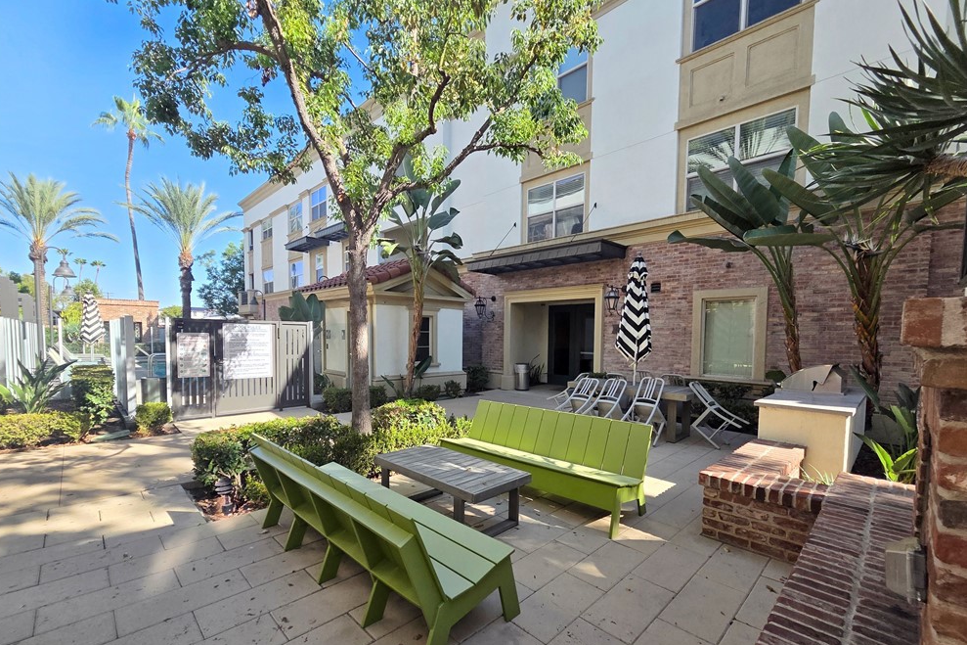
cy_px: 359
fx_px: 376
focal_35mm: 14
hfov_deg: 104.3
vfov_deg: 80.9
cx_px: 486
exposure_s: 1/807
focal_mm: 2.2
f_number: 2.2
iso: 50
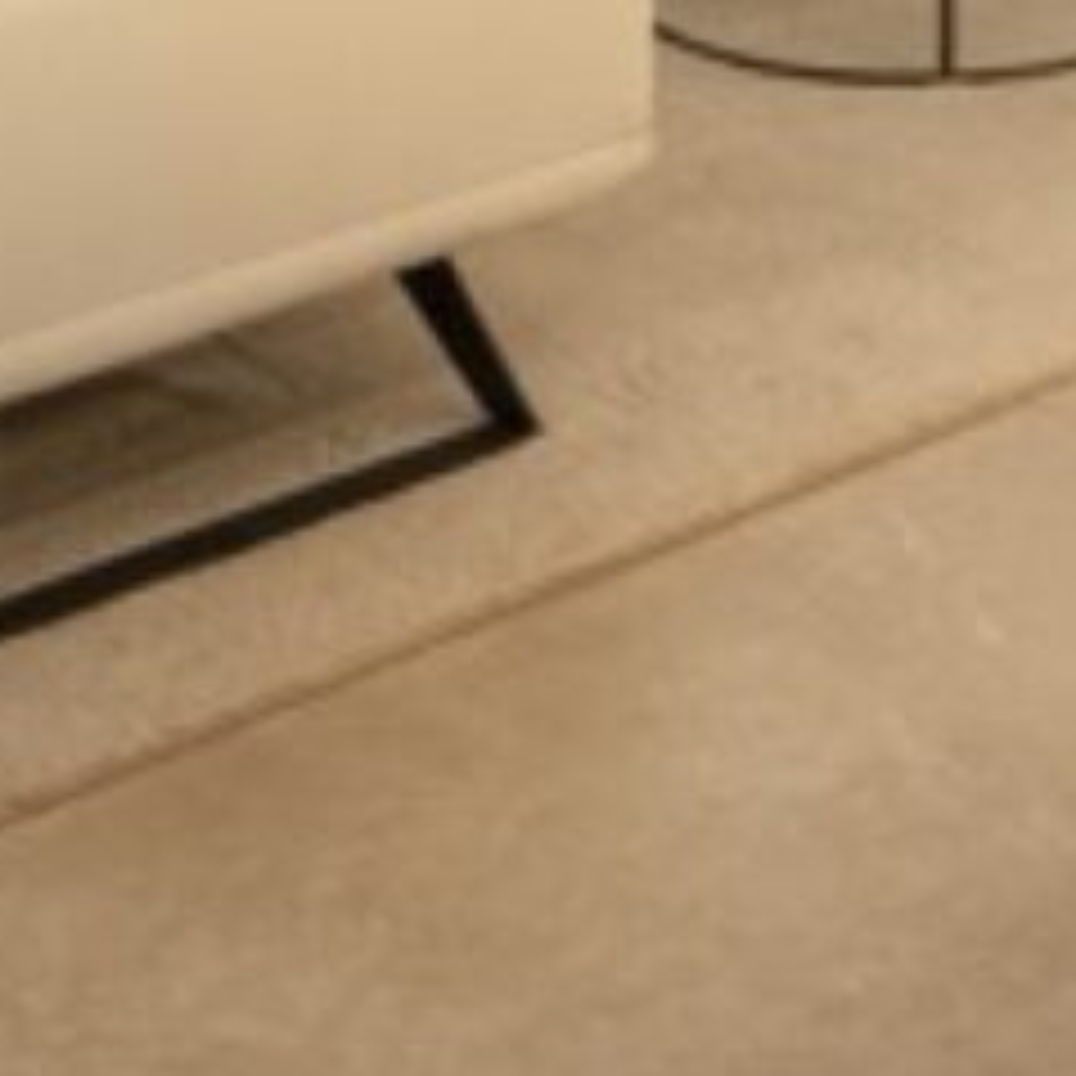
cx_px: 761
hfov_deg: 13.3
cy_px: -1211
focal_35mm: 131
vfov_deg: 11.7
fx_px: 4607
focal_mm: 18
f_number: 9
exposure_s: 1.3
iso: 400
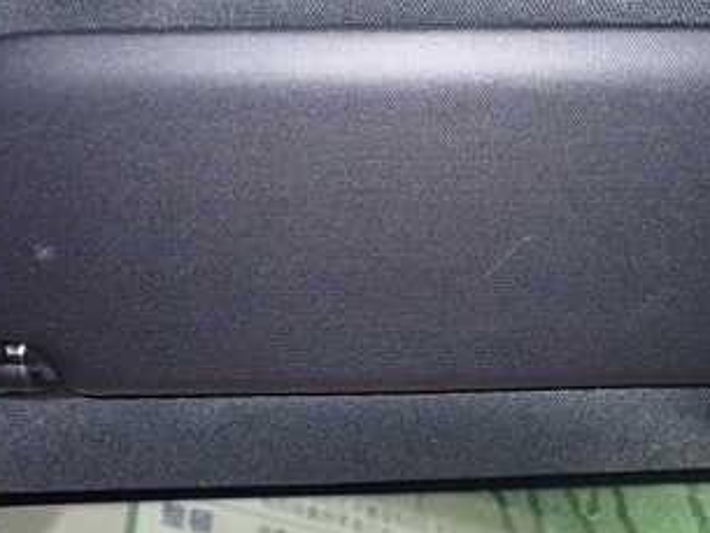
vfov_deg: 24.8
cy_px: 258
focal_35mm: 59
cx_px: 372
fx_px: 1211
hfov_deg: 32.7
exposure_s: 1/30
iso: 800
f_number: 6.3
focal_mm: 5.4
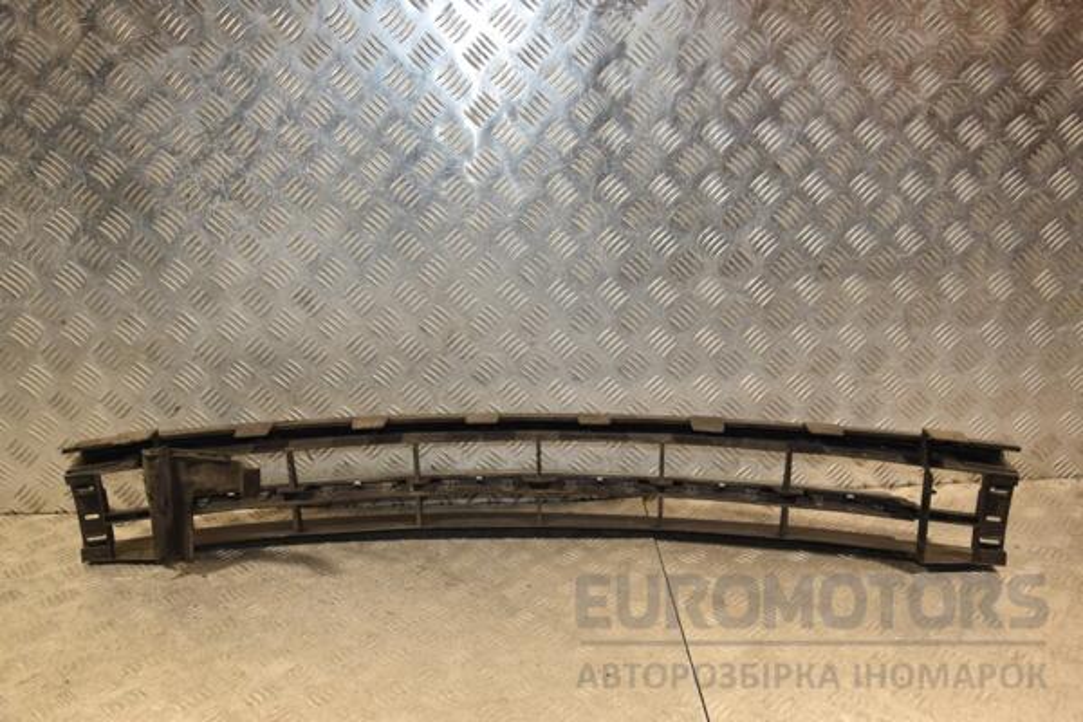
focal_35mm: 36
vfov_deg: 36.9
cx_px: 542
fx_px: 1083
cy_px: 361
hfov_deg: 53.1
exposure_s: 1/200
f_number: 5
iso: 800
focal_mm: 24
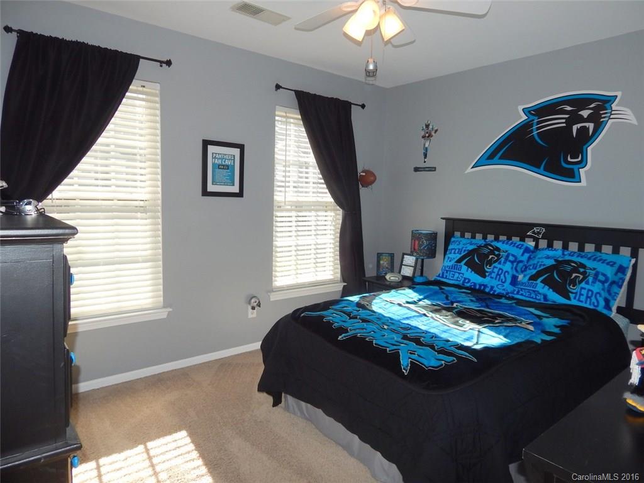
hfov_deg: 73.9
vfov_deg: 58.9
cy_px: 242
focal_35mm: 23
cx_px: 322
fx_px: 428
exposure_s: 1/320
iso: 125
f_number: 3
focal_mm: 4
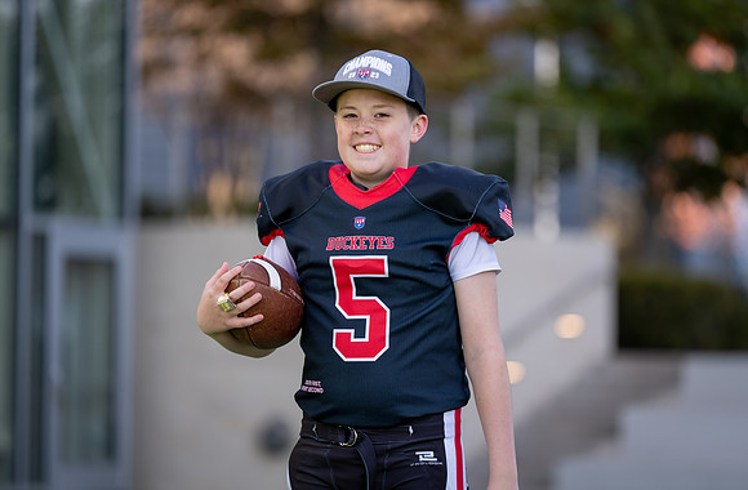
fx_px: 3779
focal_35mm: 183
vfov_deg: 7.4
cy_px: 225
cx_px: 398
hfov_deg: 11.3
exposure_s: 1/500
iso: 100
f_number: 2.8
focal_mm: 171
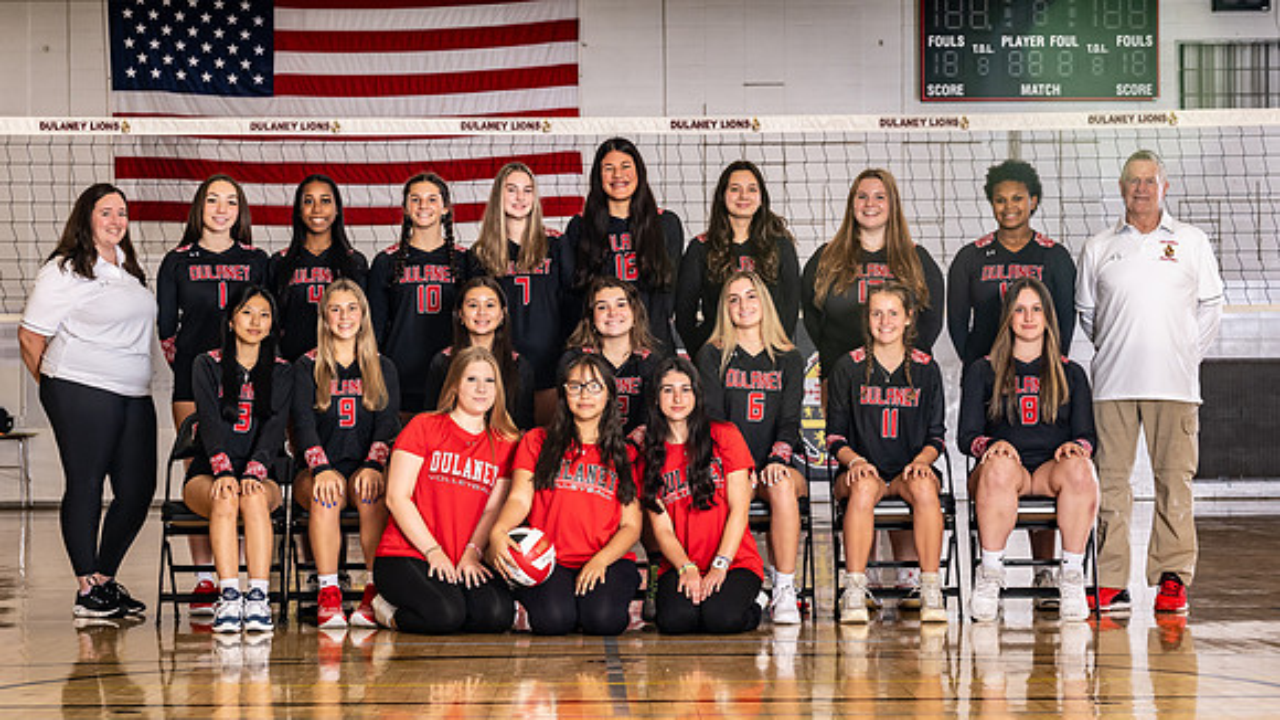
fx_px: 3225
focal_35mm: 95
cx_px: 614
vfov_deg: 12.7
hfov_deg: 22.4
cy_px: 405
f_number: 6.3
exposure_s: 1/250
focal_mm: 70
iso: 800
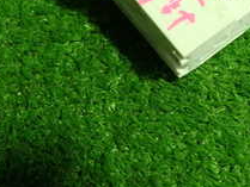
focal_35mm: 86
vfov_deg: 16.3
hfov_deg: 22.6
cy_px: -55
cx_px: 172
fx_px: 621
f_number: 2.3
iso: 200
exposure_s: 1/40
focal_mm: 5.4
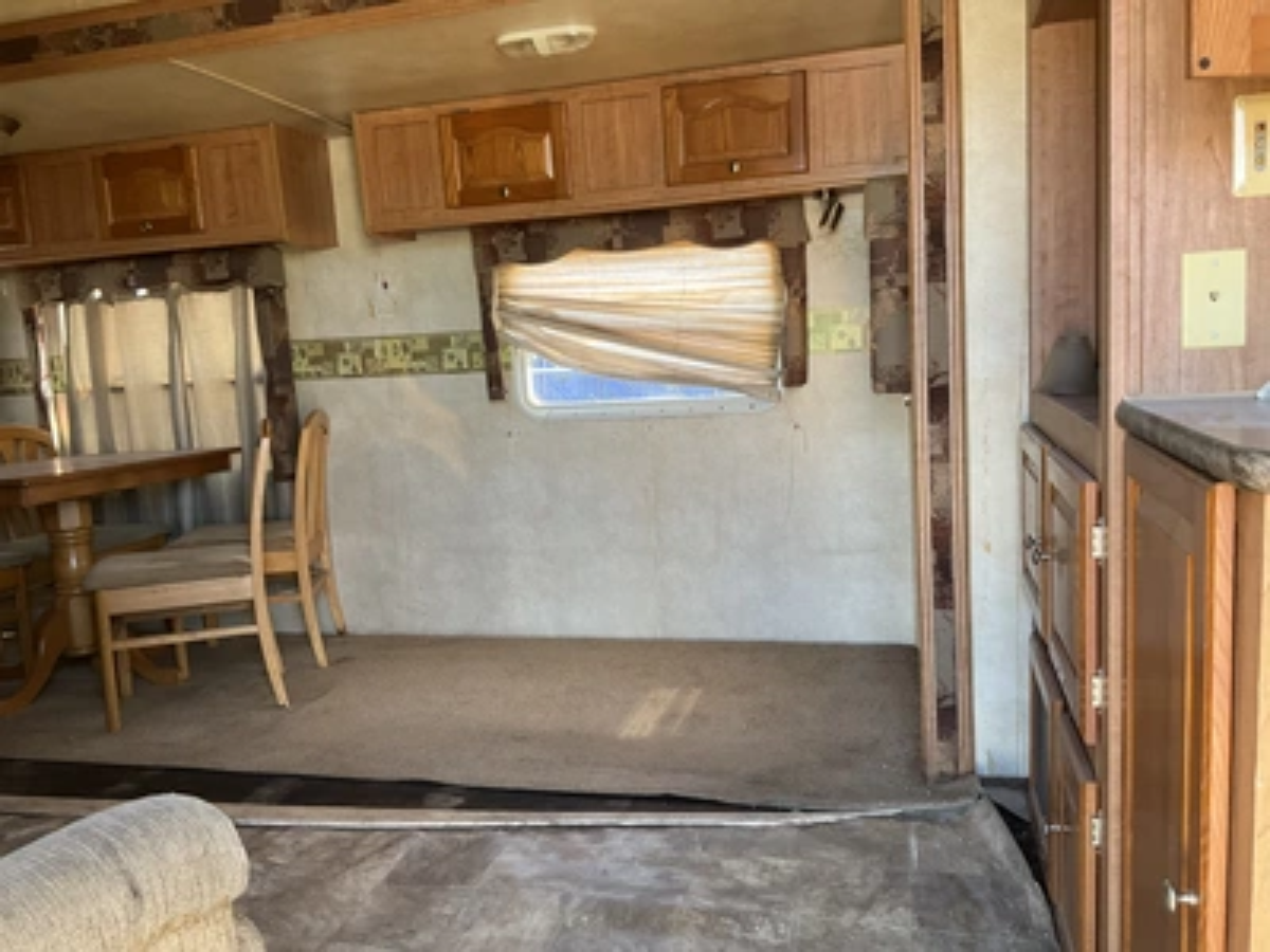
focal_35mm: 29
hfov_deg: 61.7
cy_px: 476
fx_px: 1064
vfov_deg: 48.2
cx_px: 635
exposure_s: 1/67
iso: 64
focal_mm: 3
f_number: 1.8
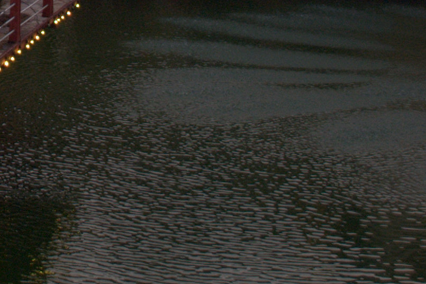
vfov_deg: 9.9
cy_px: -218
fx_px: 1550
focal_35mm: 131
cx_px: -98
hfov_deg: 15.1
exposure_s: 1/60
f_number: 3.5
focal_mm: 18
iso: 360
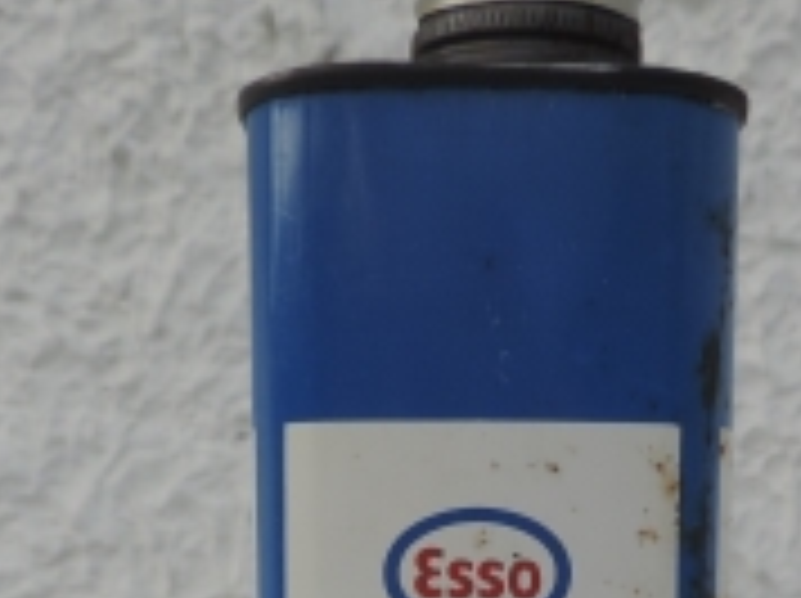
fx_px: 1872
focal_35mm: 81
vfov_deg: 16.7
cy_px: 863
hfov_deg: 24.1
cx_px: 459
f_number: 3
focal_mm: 4.3
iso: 80
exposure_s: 1/1000
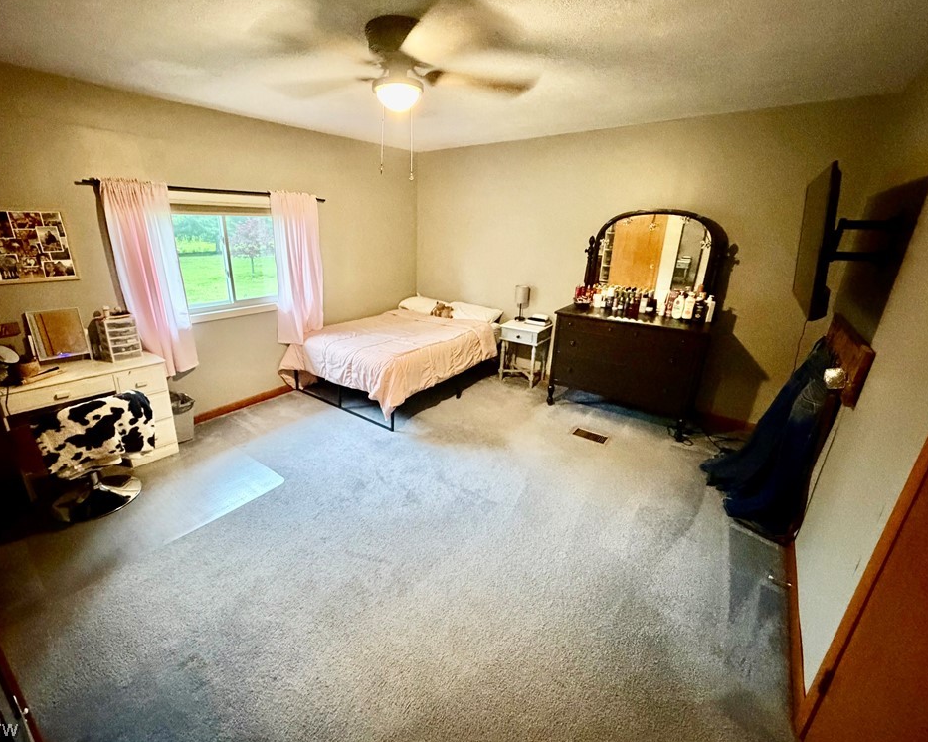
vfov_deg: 84.0
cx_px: 425
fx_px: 412
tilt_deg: -18.8
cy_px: 363
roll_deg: -0.1
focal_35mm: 15
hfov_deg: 96.6
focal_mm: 2.22
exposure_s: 1/40
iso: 1250
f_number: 2.2
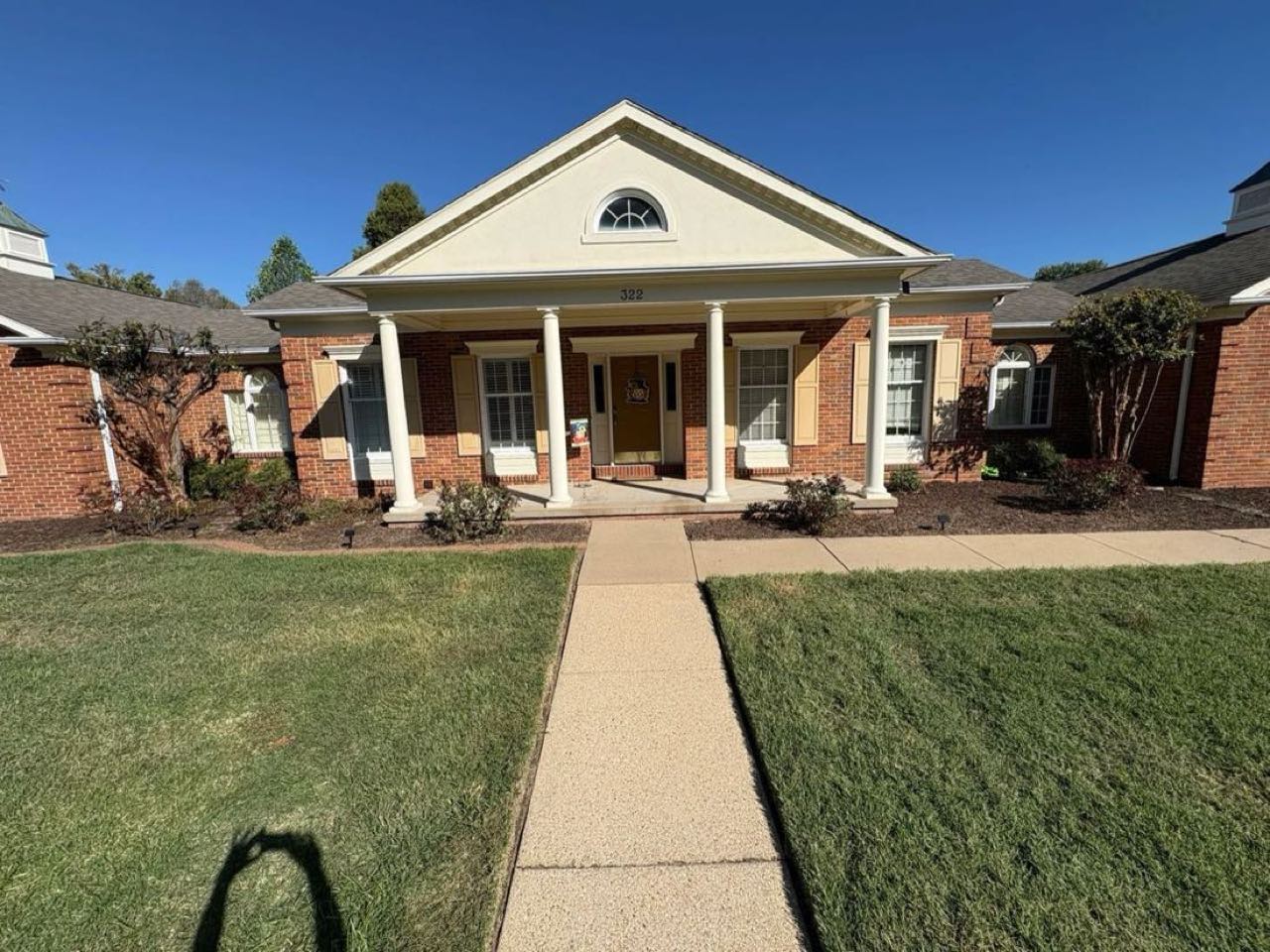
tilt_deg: -7.0
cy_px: 476
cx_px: 635
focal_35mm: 14
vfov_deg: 85.7
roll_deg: +3.2
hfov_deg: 102.1
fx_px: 514
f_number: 2.2
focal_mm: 2.22
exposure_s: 1/2874
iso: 50
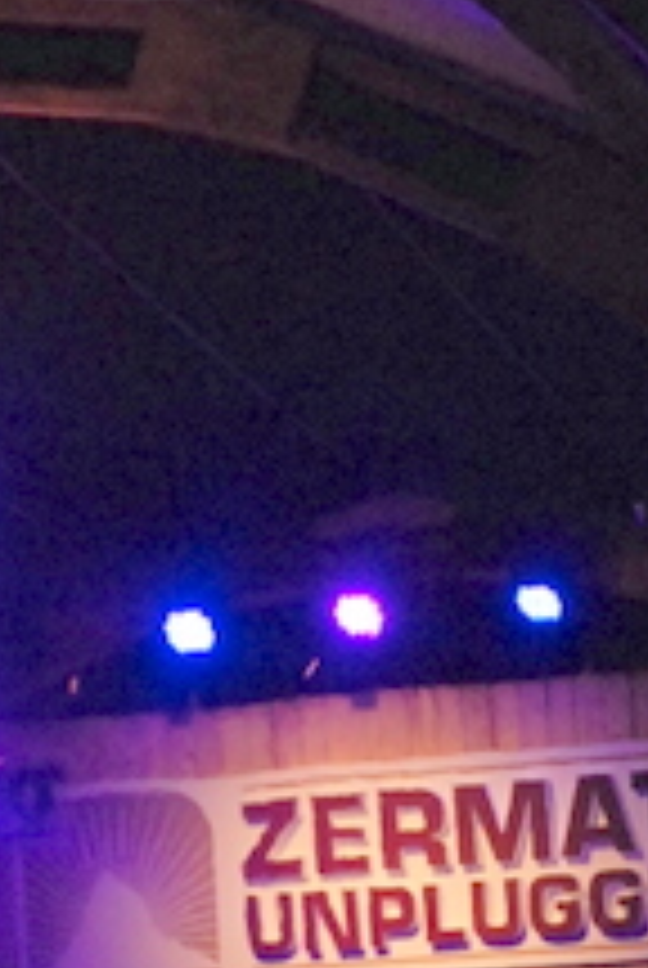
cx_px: 322
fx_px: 5248
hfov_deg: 7.1
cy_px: 1126
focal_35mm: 195
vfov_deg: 10.4
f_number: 4.5
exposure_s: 1/100
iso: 1600
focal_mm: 40
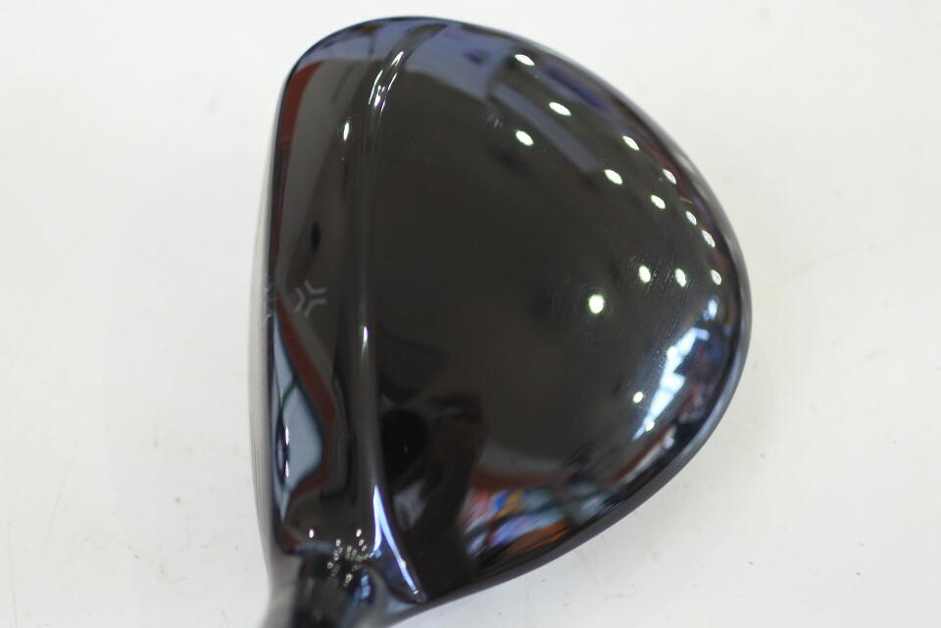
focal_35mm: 49
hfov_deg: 40.3
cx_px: 470
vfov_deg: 27.5
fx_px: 1281
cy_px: 314
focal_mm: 18.5
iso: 640
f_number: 1.8
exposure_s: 1/250
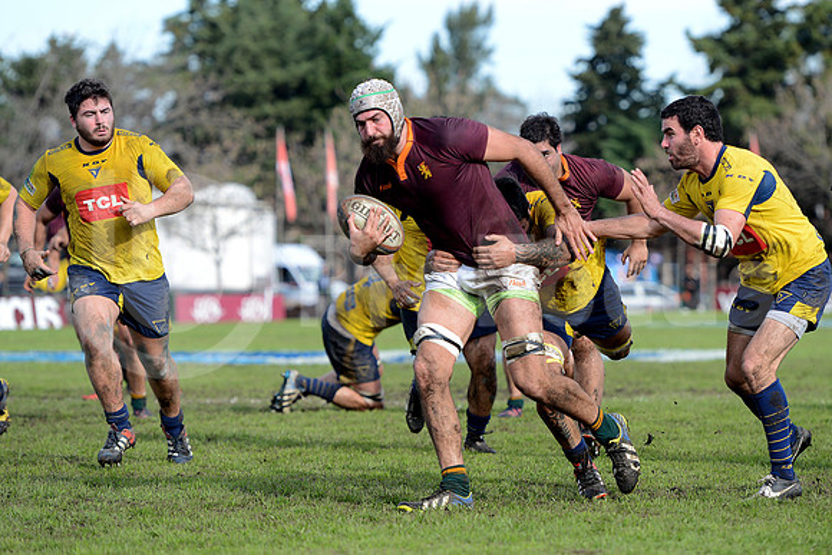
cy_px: 278
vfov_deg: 8.3
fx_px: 3814
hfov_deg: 12.4
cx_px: 416
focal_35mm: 165
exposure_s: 1/2000
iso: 500
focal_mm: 165
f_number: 4
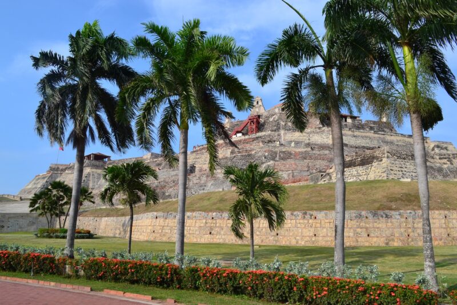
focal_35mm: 27
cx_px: 228
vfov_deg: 48.0
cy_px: 152
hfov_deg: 67.4
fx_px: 343
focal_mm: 18
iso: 400
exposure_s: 1/400
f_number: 11
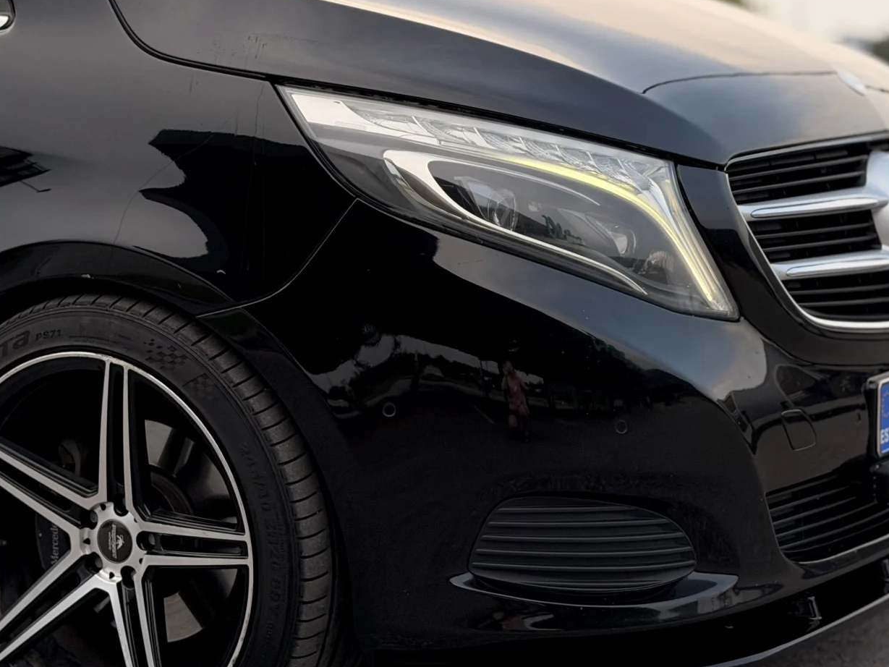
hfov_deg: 26.0
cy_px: 326
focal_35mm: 75
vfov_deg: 19.6
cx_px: 492
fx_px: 1926
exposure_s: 1/192
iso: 64
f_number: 1.78
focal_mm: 6.76
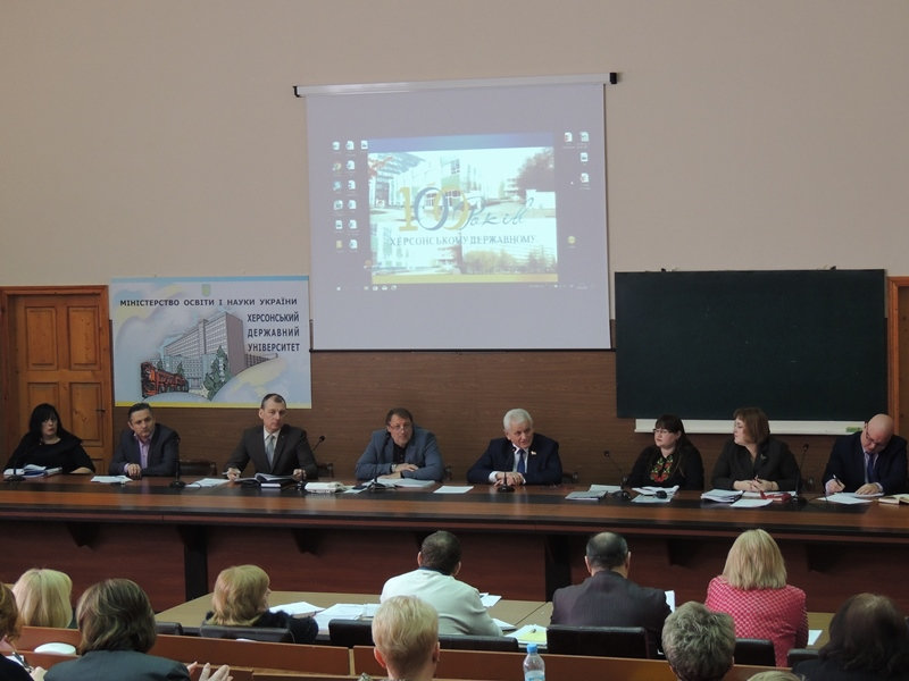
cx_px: 454
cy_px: 340
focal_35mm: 75
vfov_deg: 19.6
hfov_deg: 26.0
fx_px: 1969
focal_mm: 13.3
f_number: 3.9
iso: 400
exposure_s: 1/30
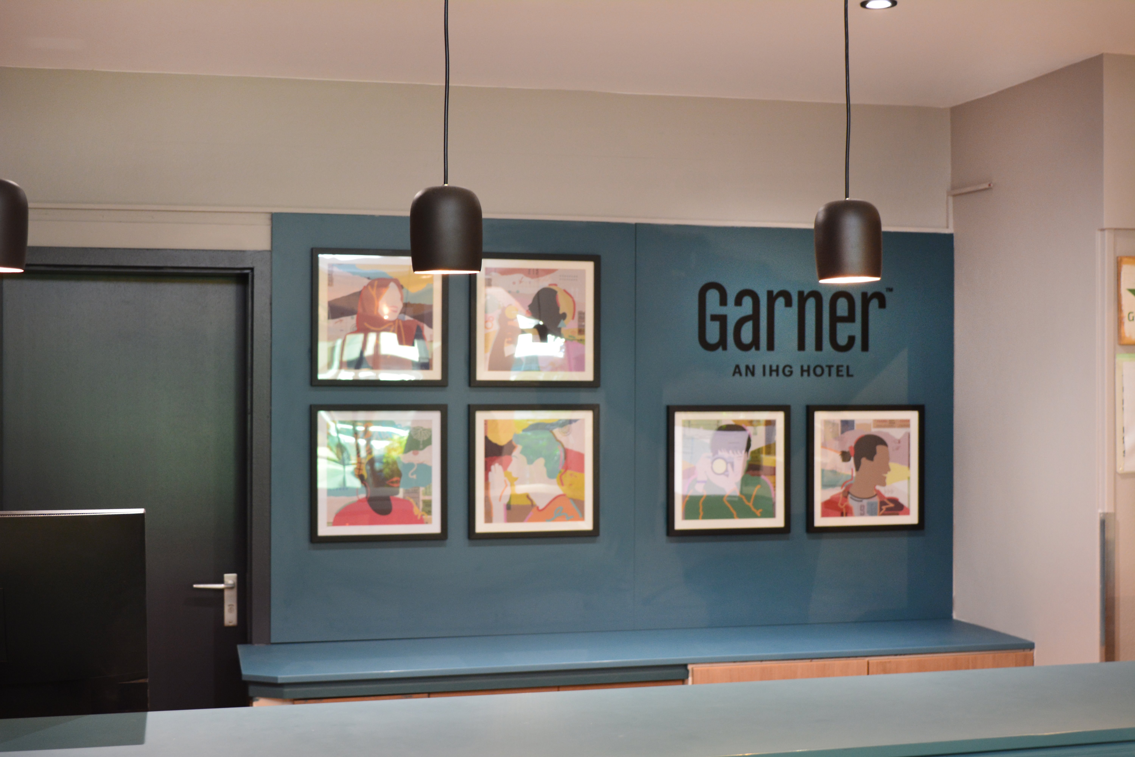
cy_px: 378
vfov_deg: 26.5
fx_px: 1608
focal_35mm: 51
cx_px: 568
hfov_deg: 38.9
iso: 800
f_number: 5.6
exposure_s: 1/10
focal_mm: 34
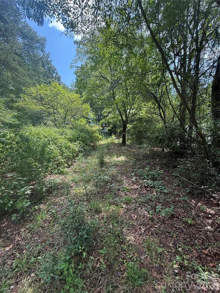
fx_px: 119
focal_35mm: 14
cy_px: 146
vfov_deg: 102.1
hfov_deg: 85.7
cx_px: 110
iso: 50
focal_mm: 2.22
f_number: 2.2
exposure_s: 1/212
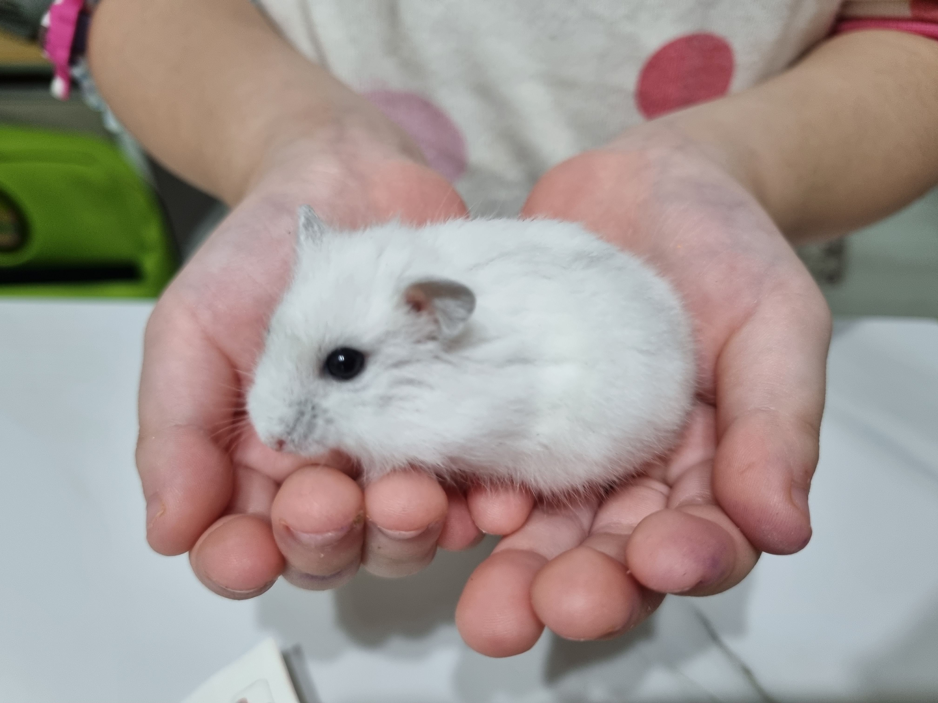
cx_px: 469
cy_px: 352
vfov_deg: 53.1
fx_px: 705
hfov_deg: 67.3
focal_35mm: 26
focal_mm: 5.4
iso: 320
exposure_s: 1/120
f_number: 1.8
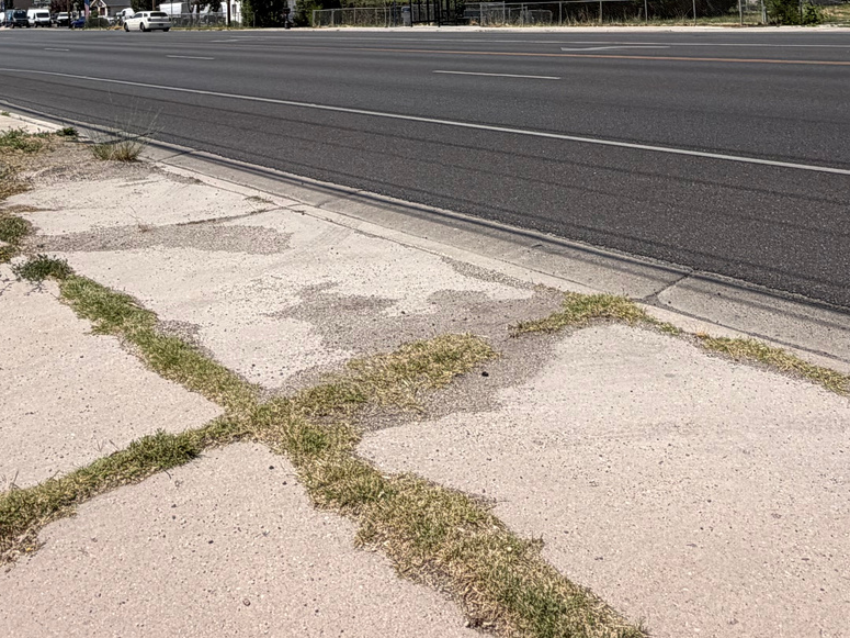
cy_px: -89
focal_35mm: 37
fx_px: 908
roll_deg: +2.9
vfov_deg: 33.0
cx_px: 419
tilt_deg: +5.4
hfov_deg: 50.1
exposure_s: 1/1368
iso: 20
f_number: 2.2
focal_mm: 2.22
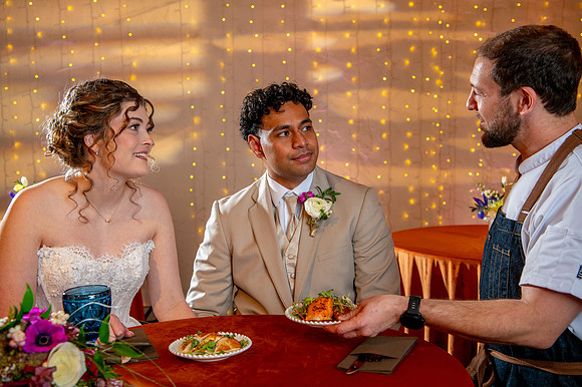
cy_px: 194
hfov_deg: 42.8
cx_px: 291
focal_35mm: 46
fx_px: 743
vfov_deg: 29.2
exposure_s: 1/125
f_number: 5
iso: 2000
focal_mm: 46
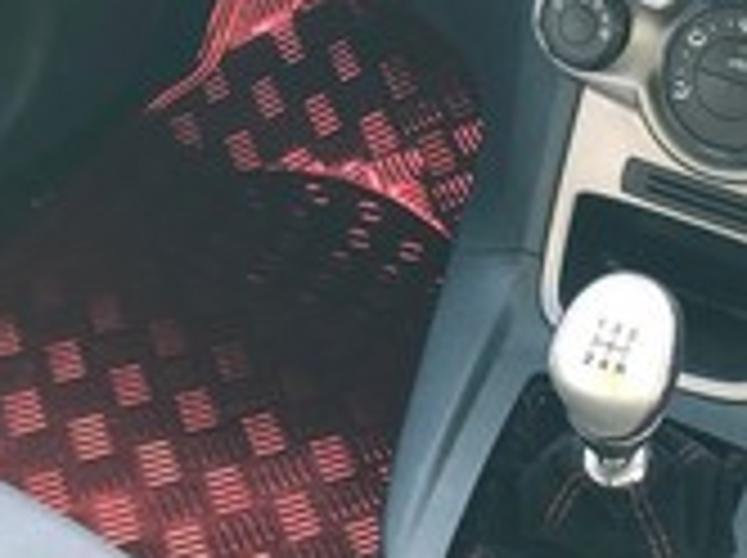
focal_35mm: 59
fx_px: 1271
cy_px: 369
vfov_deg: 24.6
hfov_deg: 31.8
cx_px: 603
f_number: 1.8
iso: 25
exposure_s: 1/33
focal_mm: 4
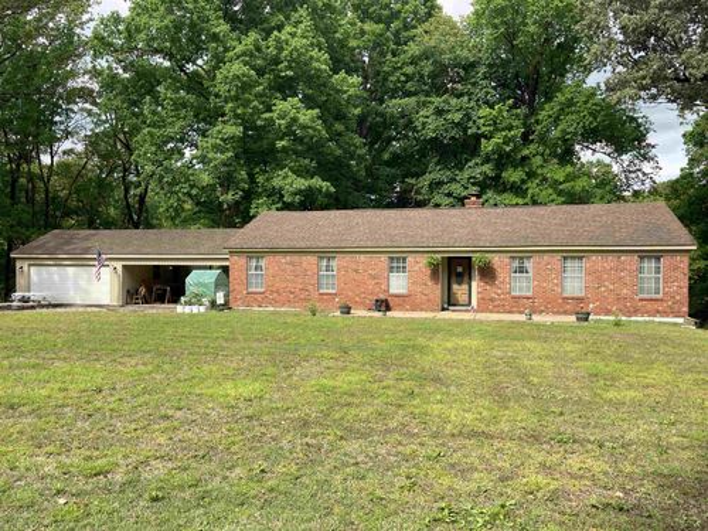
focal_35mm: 29
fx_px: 593
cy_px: 266
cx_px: 354
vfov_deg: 48.2
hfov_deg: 61.7
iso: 32
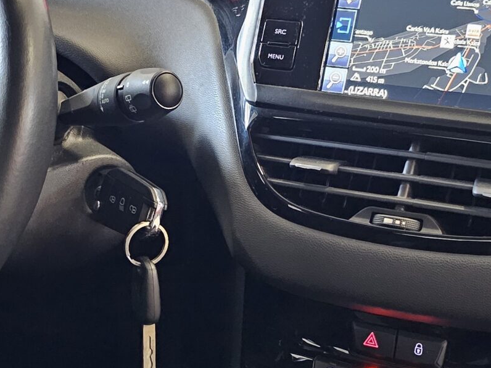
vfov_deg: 19.7
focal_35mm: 74
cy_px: 283
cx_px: 224
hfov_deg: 26.3
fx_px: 1050
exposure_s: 1/25
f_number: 1.7
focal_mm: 6.3
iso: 1600
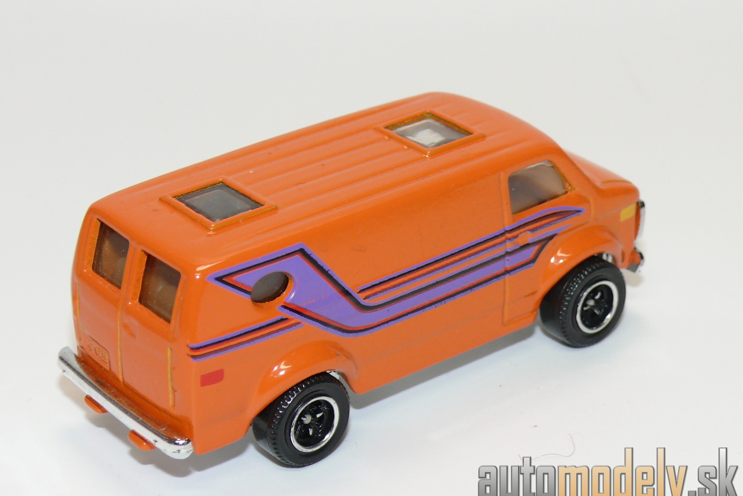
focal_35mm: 107
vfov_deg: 12.8
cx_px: 370
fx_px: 2209
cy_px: 238
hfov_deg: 19.1
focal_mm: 13.3
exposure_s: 1/30
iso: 100
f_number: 4
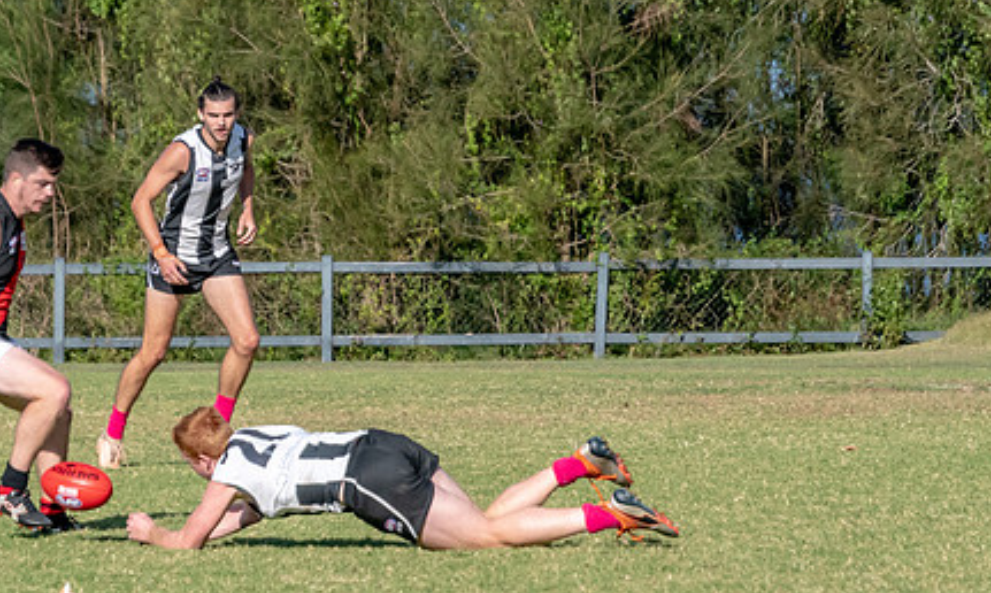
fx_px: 11691
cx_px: 302
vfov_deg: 2.9
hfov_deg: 4.9
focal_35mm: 438
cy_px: 318
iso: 800
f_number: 6.3
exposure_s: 1/5000
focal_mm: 155
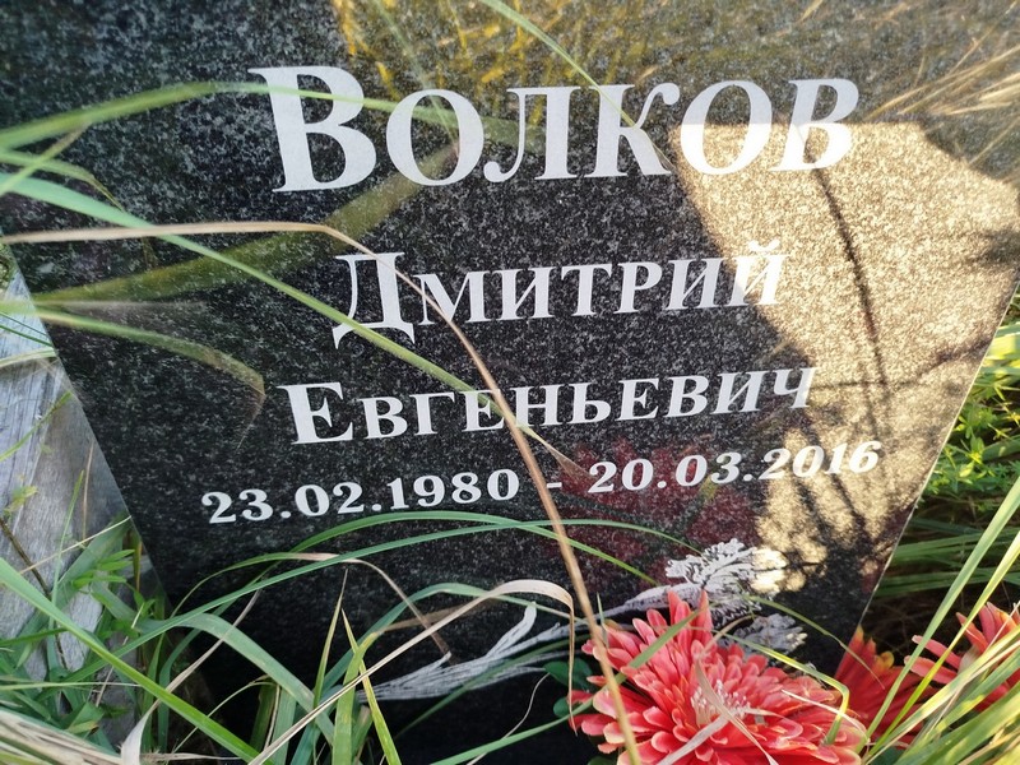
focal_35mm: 24
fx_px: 707
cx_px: 510
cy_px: 382
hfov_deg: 71.6
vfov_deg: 56.8
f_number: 1.7
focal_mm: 5.31
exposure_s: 1/50
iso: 64
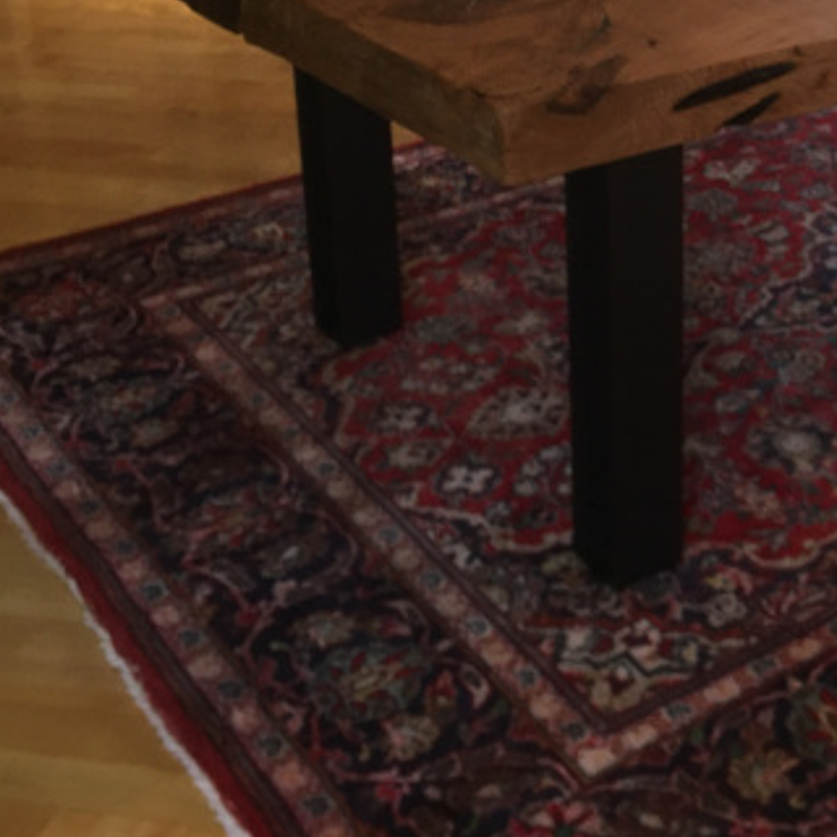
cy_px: 97
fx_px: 1751
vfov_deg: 26.1
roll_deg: -1.0
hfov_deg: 25.4
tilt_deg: -20.5
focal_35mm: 64
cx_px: 868
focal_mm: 4.15
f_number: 2.2
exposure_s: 1/17
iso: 50
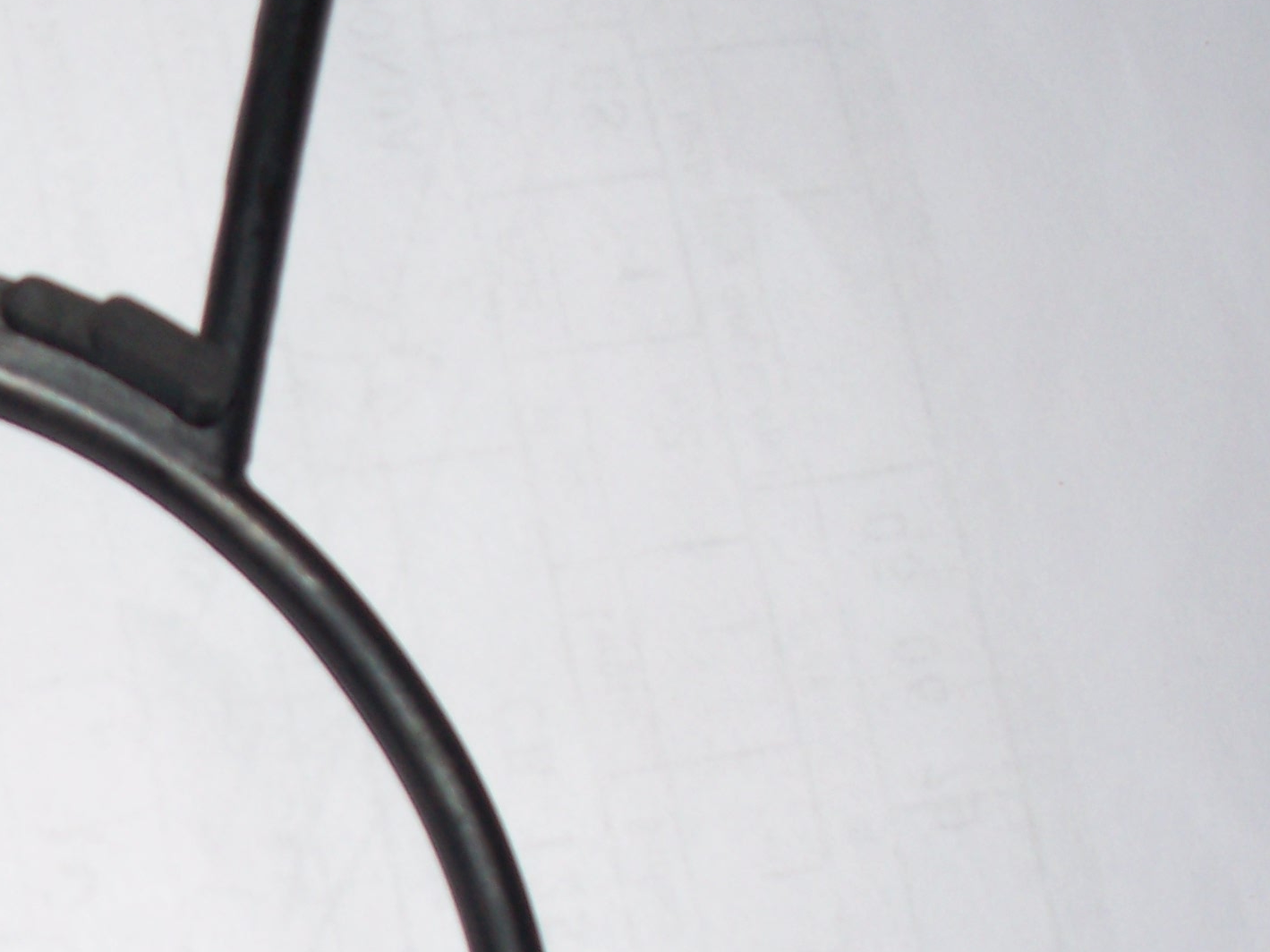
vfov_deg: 16.4
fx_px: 3302
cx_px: -32
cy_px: 652
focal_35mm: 90
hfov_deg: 21.0
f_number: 2.8
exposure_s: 1/30
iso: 80
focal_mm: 7.54
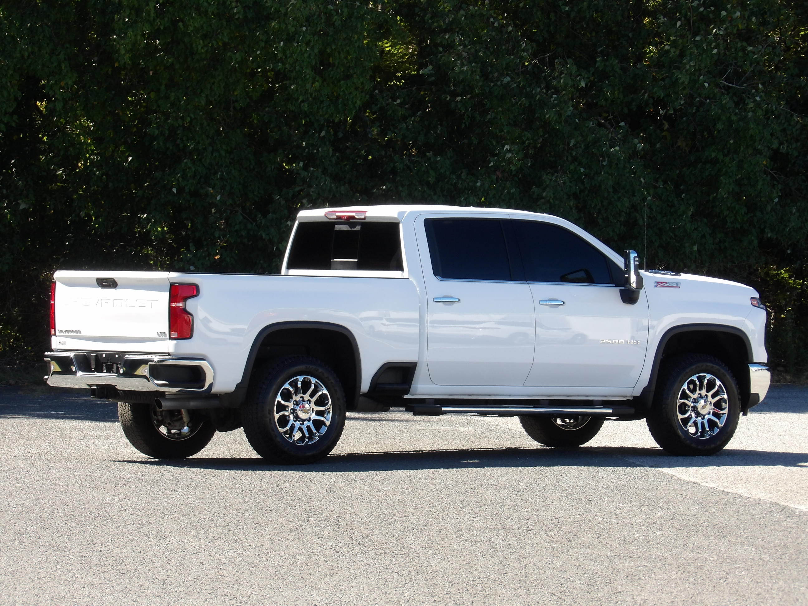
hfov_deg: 10.0
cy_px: 303
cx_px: 404
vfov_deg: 7.5
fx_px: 4622
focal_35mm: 198
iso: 100
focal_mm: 35.6
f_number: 5.5
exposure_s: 1/140
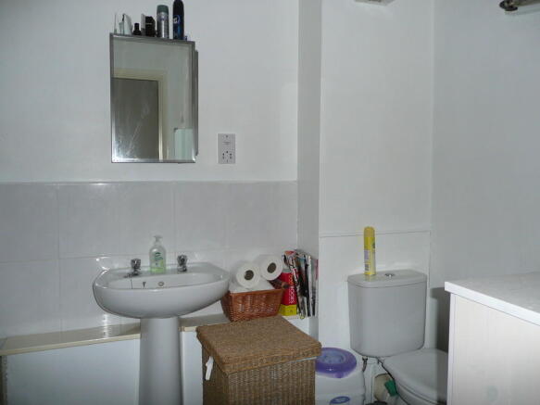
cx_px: 270
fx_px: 437
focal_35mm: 28
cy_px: 202
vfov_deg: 49.7
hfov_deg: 63.5
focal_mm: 4.6
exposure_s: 1/30
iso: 100
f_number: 3.3
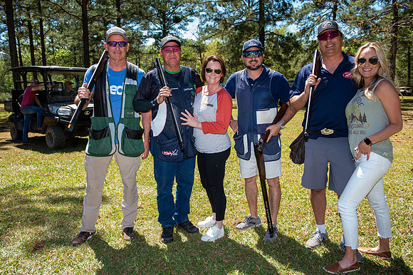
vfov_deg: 44.9
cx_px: 206
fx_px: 332
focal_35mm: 29
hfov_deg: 63.7
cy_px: 138
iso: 50
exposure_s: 1/160
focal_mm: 29
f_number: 4.5
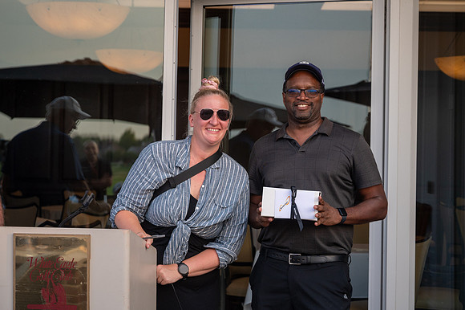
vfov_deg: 17.7
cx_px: 227
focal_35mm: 77
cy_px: 124
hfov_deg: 26.3
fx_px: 995
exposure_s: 1/500
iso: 500
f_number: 4
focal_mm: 64
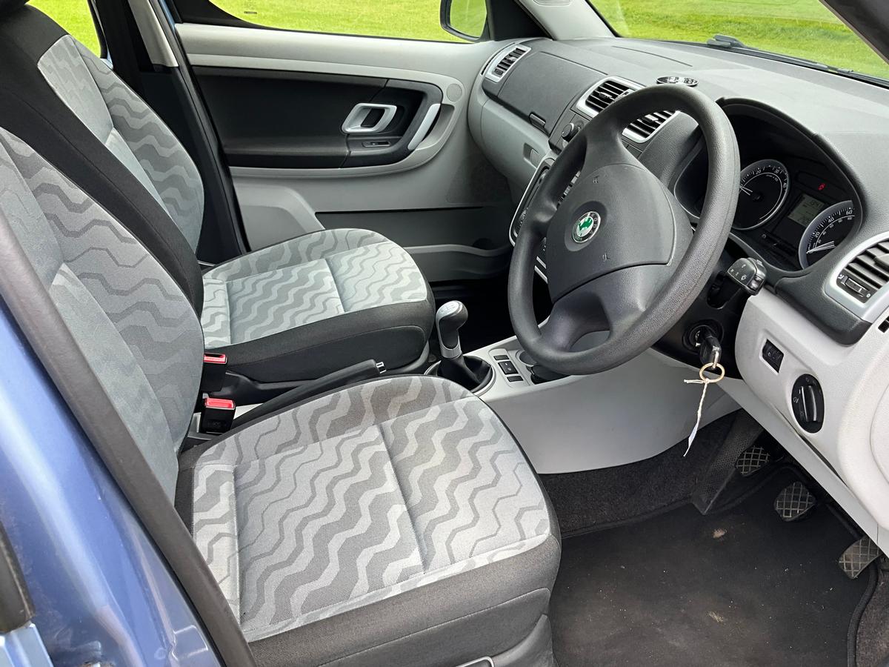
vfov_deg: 48.2
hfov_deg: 61.7
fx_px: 745
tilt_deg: -33.9
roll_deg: +0.8
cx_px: 444
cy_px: 334
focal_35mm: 29
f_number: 1.8
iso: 20
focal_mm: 3
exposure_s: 1/122
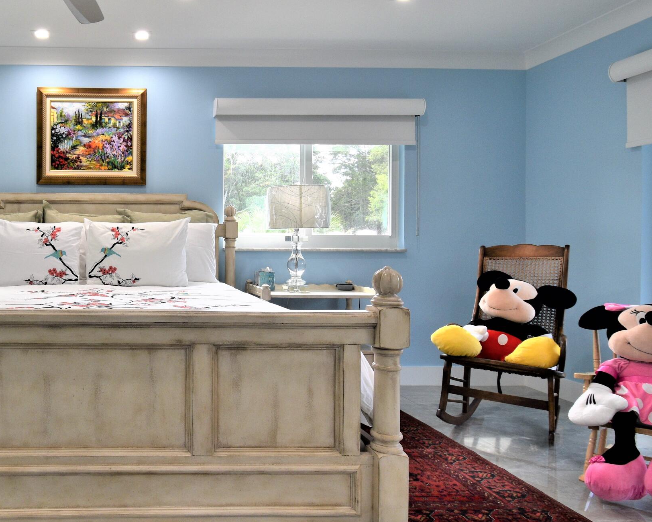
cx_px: 119
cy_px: 240
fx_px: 502
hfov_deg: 60.1
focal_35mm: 26
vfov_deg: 54.9
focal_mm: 10
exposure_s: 1/40
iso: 400
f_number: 7.1
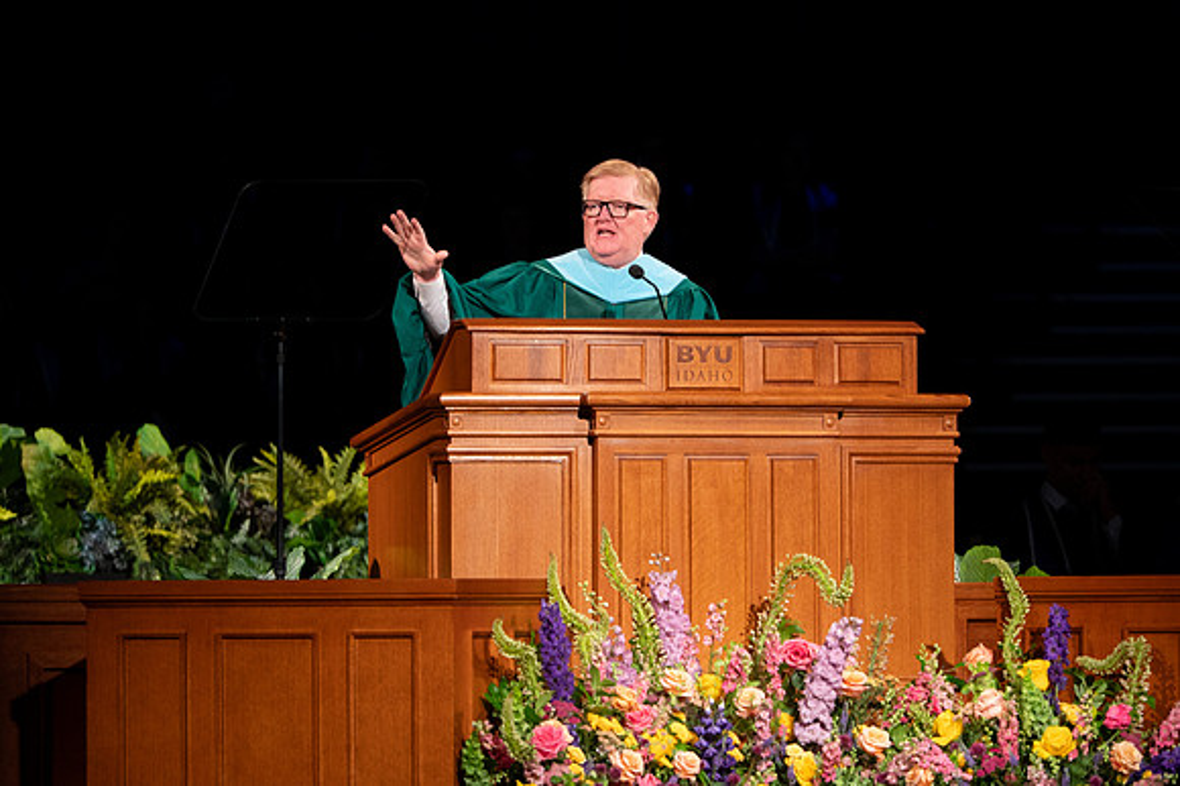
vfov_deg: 4.6
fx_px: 9721
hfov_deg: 6.9
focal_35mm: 297
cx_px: 594
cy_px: 279
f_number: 2.8
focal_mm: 200
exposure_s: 1/250
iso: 1250
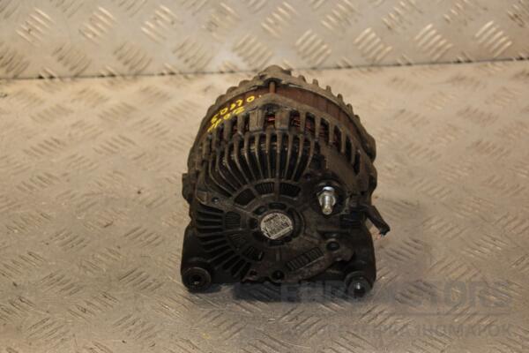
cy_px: 176
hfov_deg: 23.4
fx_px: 1278
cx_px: 264
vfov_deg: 15.7
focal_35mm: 87
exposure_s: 1/200
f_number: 5.3
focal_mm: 58
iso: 800
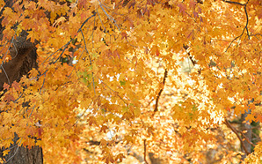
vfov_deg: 8.3
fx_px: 1121
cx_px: 131
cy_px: 181
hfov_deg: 13.3
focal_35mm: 157
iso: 500
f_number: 4.5
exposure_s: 1/320
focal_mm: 102
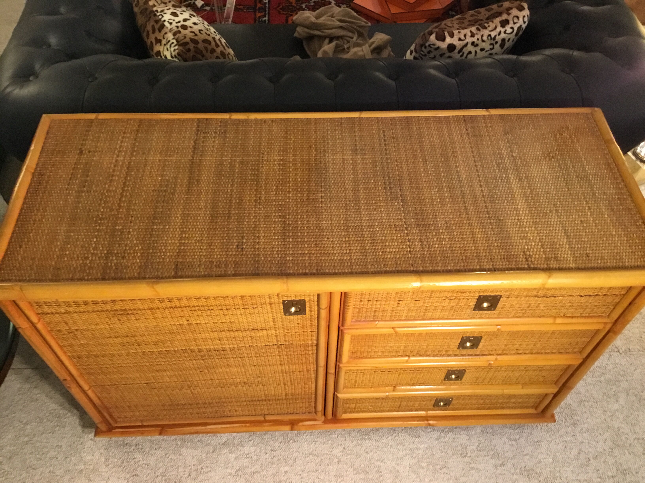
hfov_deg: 58.4
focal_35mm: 31
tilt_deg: -52.4
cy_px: 242
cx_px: 322
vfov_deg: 45.4
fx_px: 578
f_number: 2.4
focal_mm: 3.3
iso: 200
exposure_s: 1/20
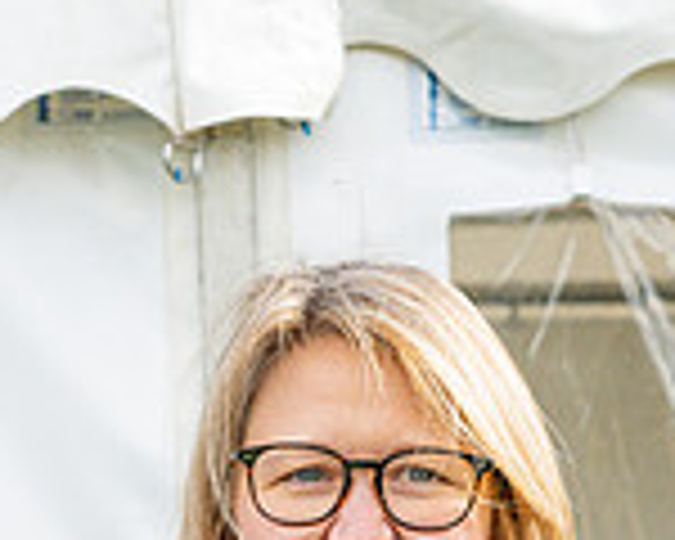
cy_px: 986
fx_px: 3976
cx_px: -372
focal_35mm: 199
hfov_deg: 9.4
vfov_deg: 7.5
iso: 400
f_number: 5
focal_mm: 47
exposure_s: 1/800
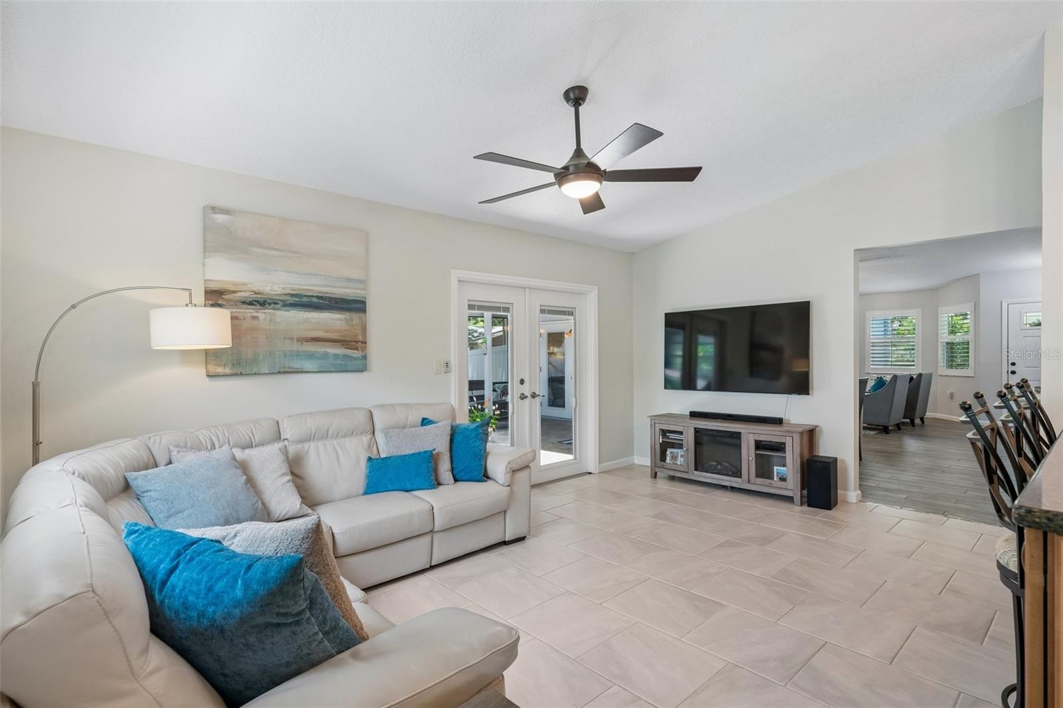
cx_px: 532
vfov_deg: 70.4
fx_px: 502
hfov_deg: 93.3
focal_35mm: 17
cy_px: 354
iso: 800
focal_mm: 17
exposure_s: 1/50
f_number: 8
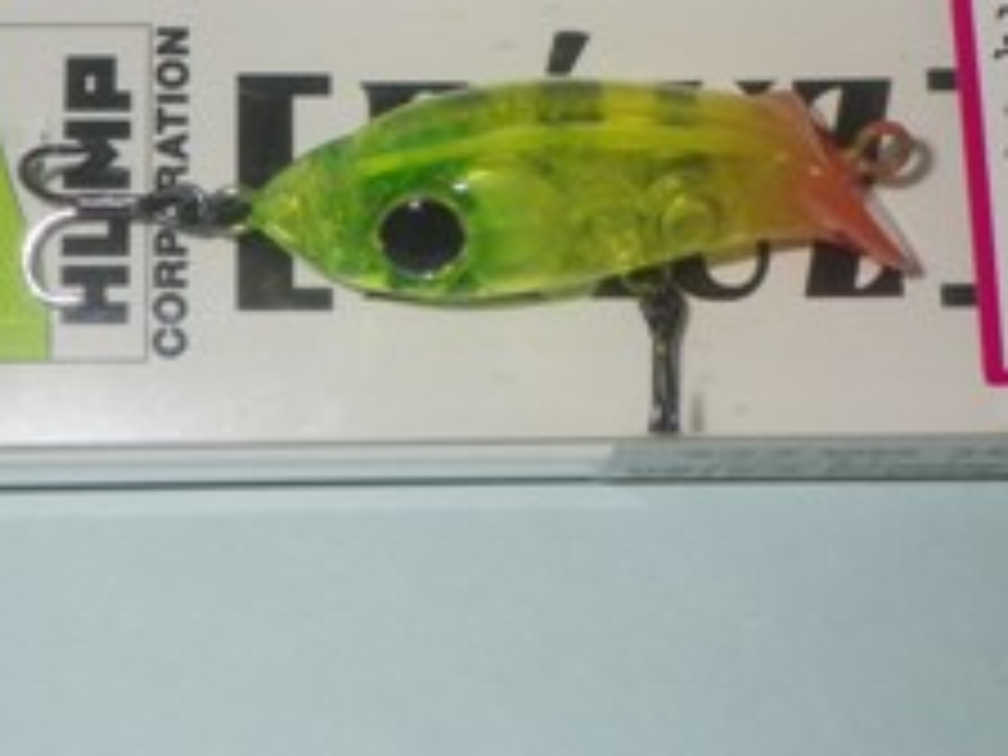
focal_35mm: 91
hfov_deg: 21.5
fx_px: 2650
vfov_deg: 16.1
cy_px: 99
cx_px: 432
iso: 160
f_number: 5.3
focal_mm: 9.1
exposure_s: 1/60
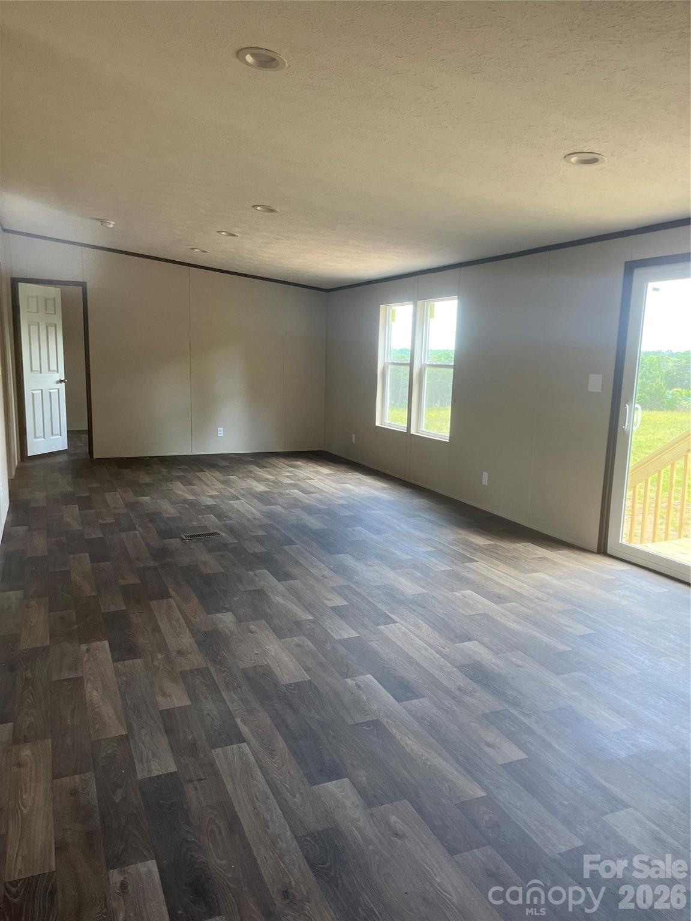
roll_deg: -0.9
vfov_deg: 67.3
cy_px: 460
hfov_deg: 53.1
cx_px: 346
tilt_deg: -9.3
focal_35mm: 26
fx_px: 692
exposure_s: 1/121
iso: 125
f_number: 1.6
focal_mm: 5.1
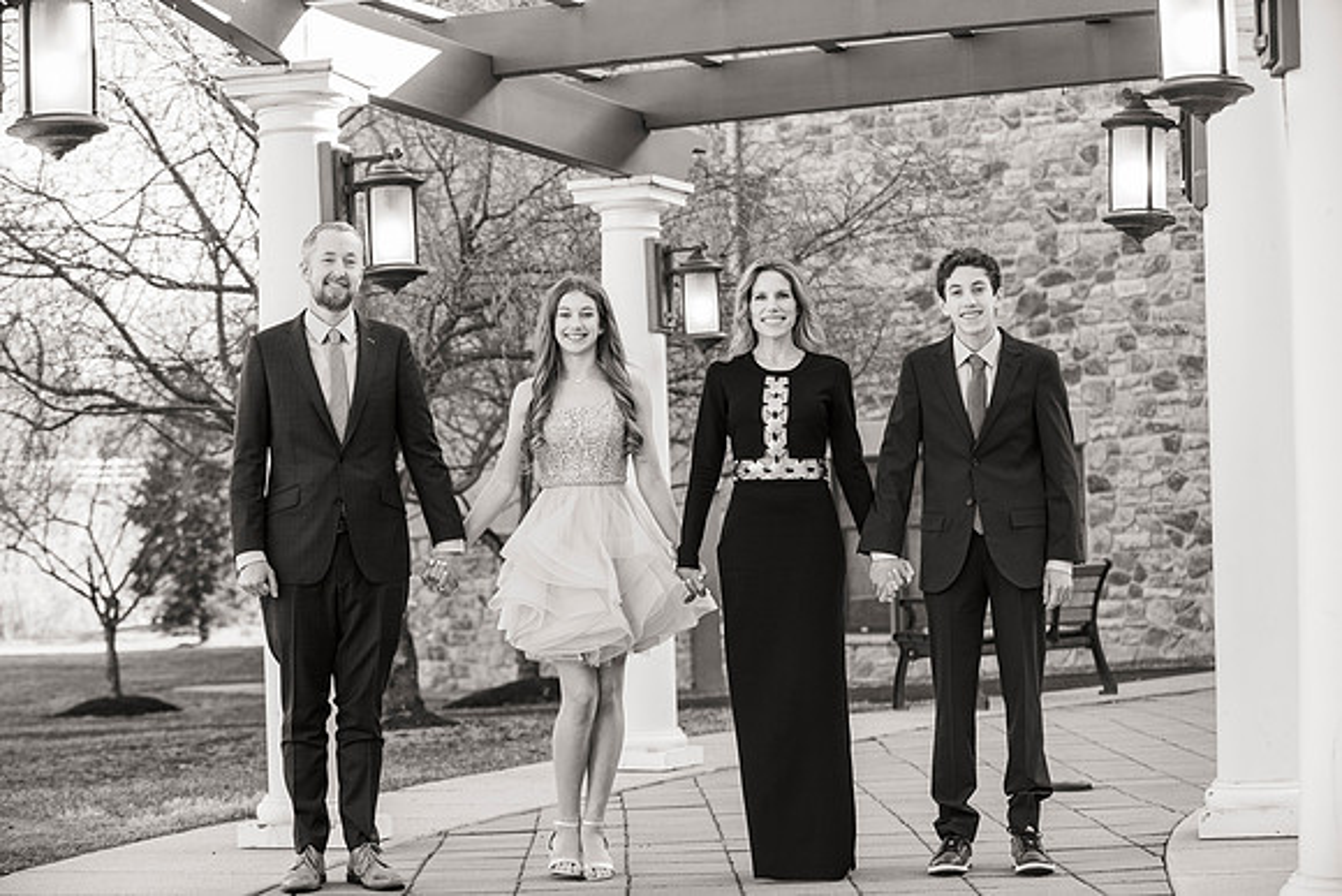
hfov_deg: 27.0
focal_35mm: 75
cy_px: 448
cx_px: 671
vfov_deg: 18.2
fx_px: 2796
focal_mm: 75
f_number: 4
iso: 800
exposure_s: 1/640
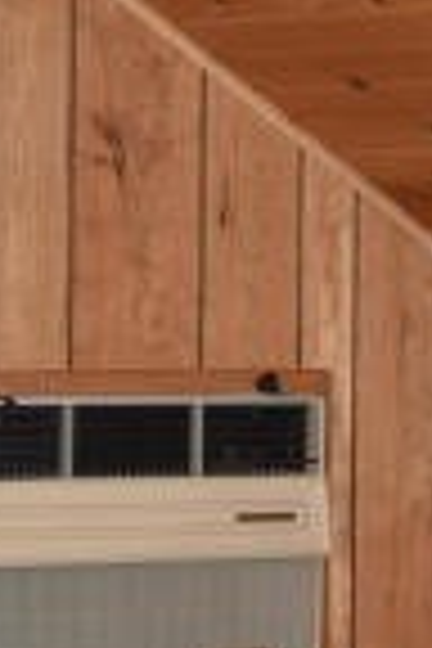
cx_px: 70
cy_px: 371
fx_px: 2844
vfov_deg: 13.0
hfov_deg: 8.7
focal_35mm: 158
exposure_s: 1/60
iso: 200
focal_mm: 38
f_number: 4
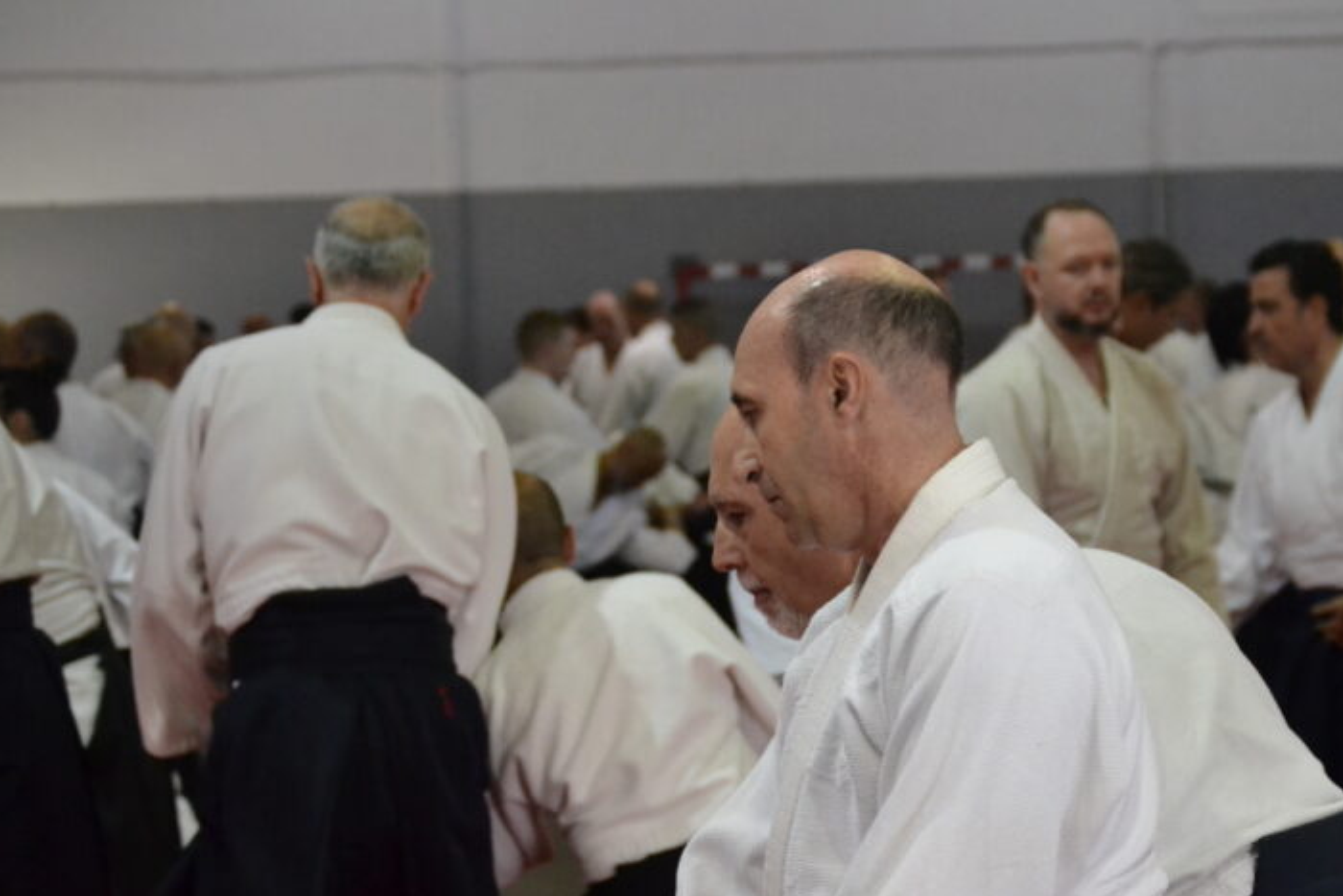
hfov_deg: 16.9
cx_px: 860
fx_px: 4505
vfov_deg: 11.3
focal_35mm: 121
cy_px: 607
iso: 2800
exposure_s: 1/500
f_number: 4
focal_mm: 55
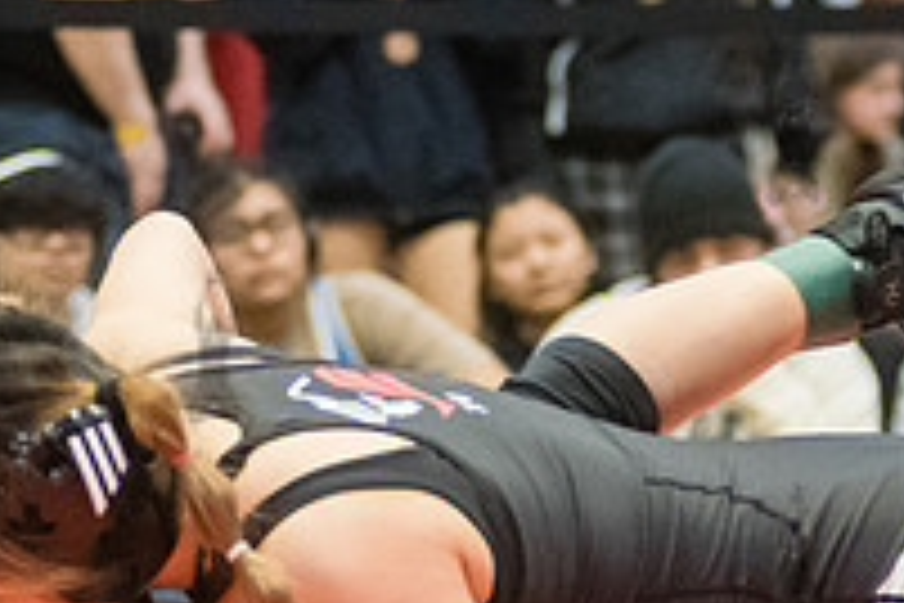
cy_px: 751
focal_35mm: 328
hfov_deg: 6.3
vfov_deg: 4.2
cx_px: 546
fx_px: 8236
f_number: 3.2
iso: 8000
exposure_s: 1/500
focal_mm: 92
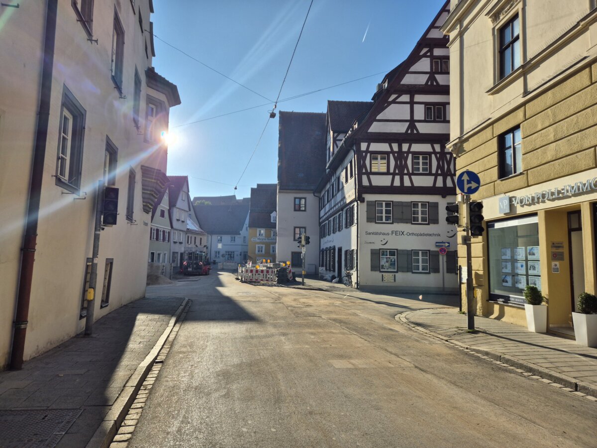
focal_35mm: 23
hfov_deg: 73.9
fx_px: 397
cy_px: 224
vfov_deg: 58.9
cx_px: 298
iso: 25
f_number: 1.8
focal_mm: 5.4
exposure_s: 1/3216
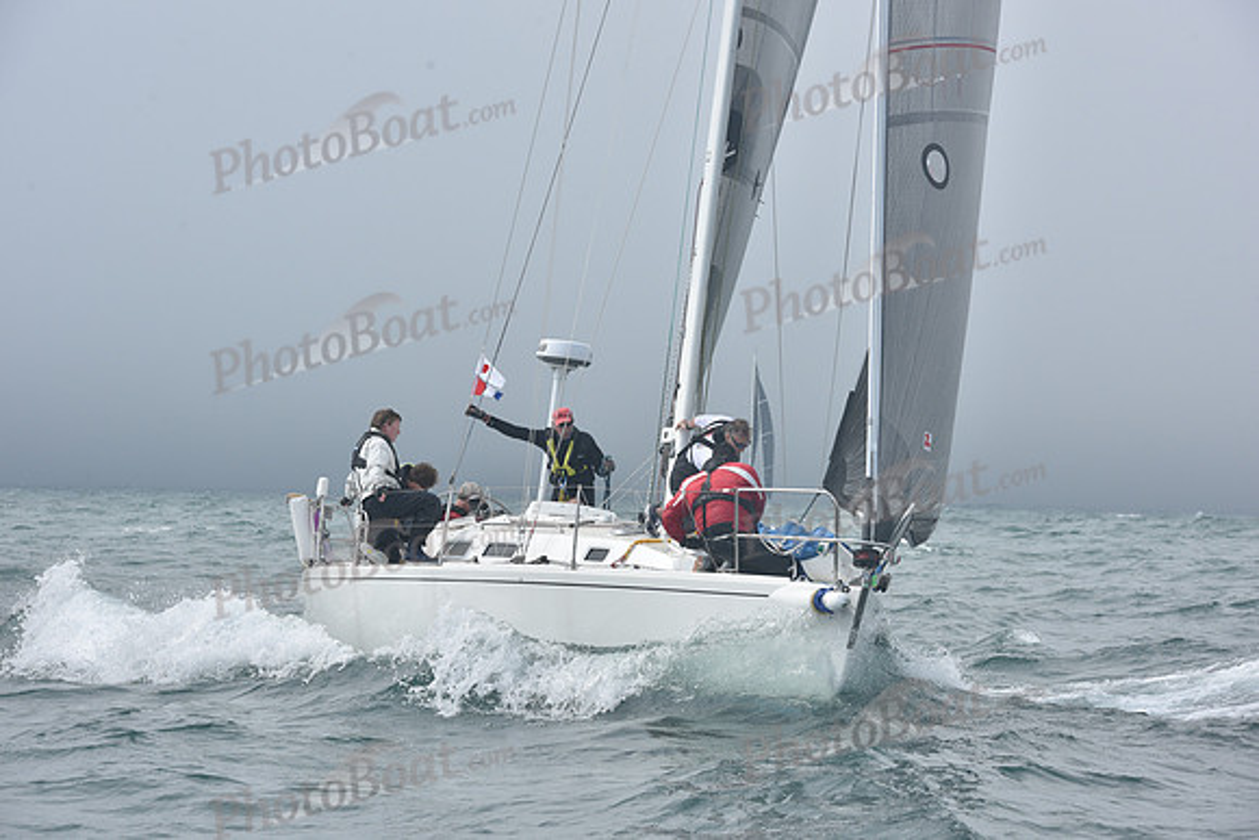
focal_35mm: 135
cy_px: 420
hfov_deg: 15.2
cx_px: 630
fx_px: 4722
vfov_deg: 10.2
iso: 320
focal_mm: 135
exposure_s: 1/800
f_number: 10
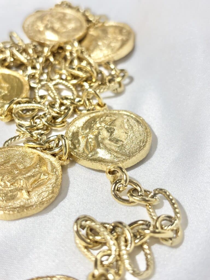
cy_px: 140
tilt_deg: -32.4
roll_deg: +5.8
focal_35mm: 52
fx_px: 421
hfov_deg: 28.0
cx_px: 105
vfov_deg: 36.8
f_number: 1.6
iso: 32
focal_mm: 5.96
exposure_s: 1/243
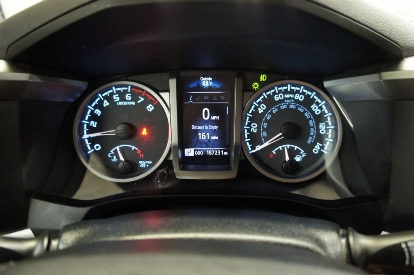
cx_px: 207
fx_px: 310
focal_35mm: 27
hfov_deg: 67.4
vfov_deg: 47.9
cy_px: 138
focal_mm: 18
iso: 1600
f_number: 3.5
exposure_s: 1/20
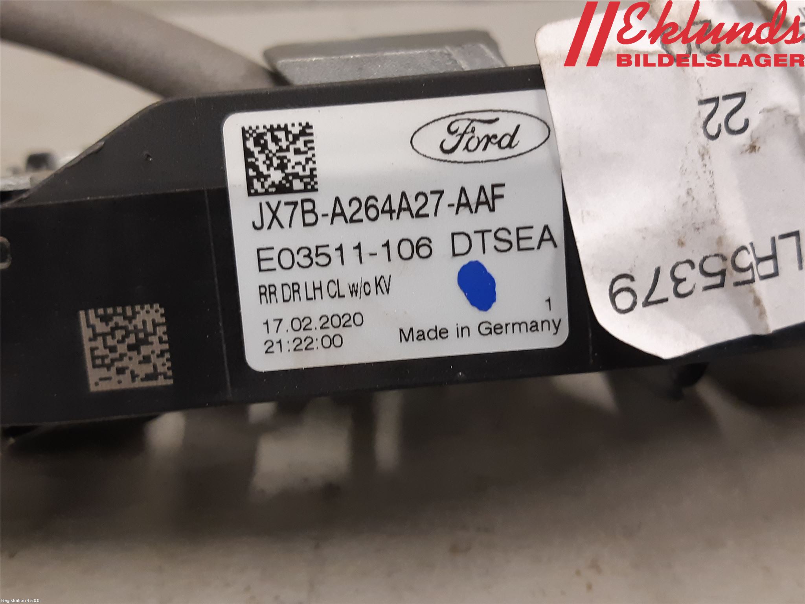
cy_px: 302
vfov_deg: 53.1
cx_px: 402
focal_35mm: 26
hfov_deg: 67.3
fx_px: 605
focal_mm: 3.93
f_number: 1.7
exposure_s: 1/50
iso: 160
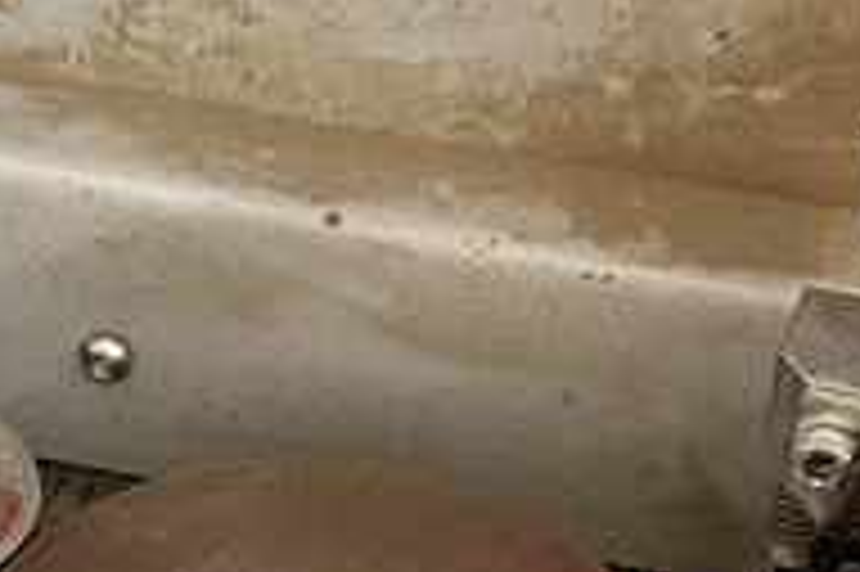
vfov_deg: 8.6
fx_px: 3652
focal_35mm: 153
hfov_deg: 13.4
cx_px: 261
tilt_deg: -47.4
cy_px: 1054
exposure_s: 1/60
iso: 320
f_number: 1.5
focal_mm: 5.7
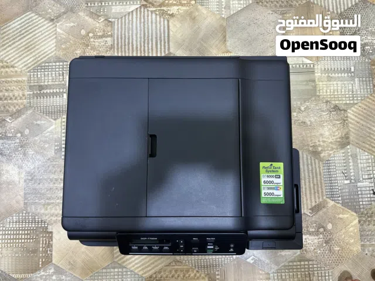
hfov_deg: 71.6
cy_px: 140
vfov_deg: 56.8
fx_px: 260
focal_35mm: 24
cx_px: 188
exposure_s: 1/50
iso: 200
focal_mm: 6.86
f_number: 1.78
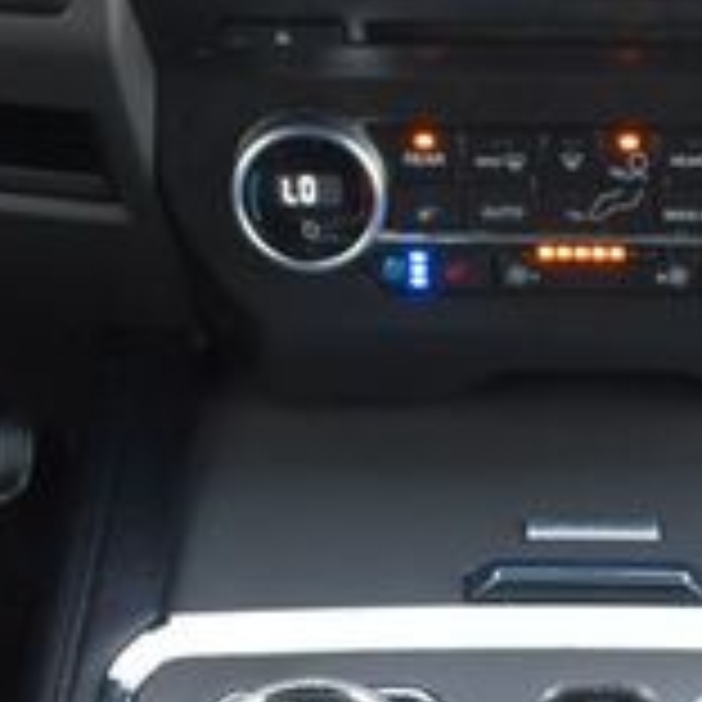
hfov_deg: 18.3
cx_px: 594
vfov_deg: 17.7
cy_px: 810
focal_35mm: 94
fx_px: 2157
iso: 1250
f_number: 6.3
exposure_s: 1/15
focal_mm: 18
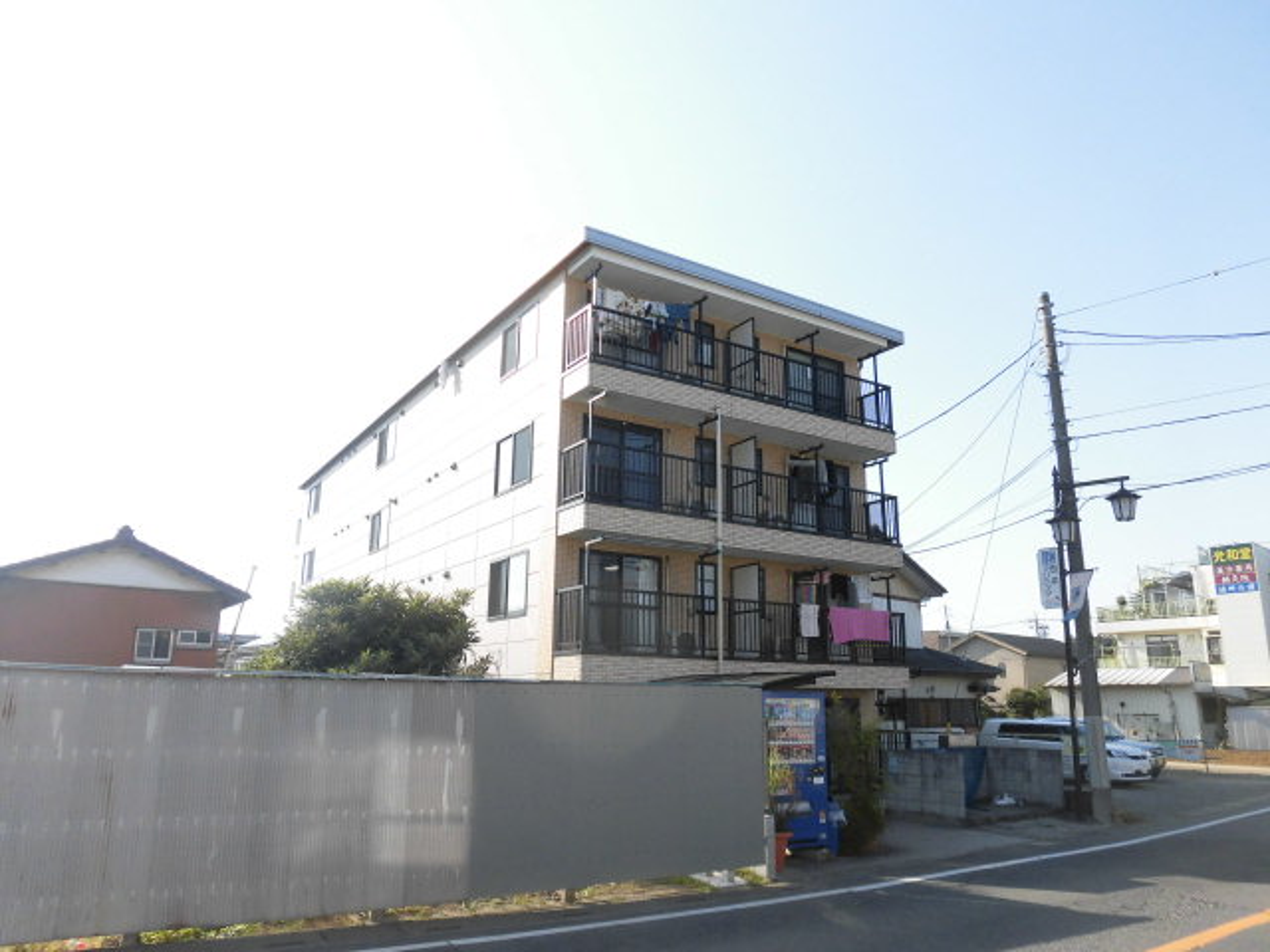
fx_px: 881
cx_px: 635
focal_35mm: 24
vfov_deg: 56.8
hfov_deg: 71.6
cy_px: 476
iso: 100
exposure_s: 1/800
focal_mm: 4.3
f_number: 3.1
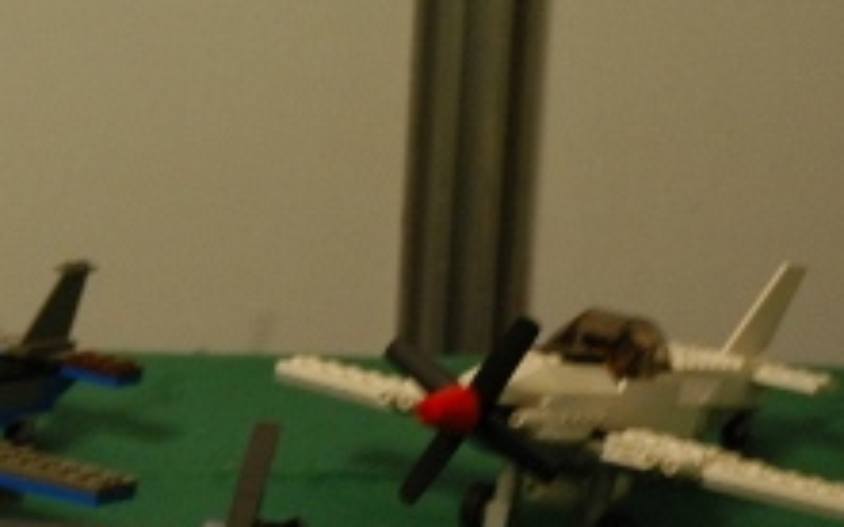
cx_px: -642
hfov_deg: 9.1
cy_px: 768
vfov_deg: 5.9
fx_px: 5082
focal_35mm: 221
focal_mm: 40
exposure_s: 1/20
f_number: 4.5
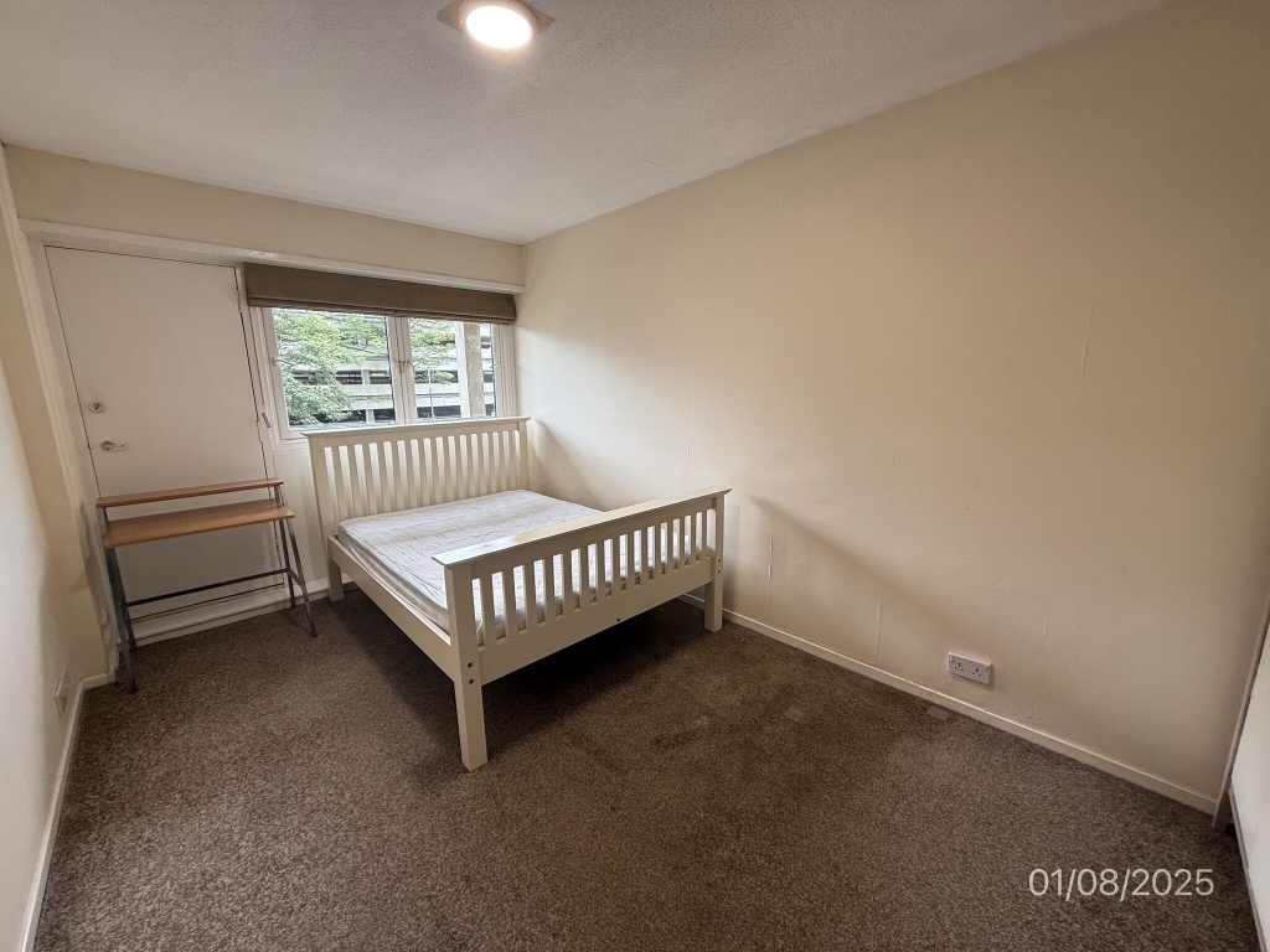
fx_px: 514
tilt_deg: -10.5
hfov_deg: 102.1
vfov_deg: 85.7
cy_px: 476
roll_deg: +0.6
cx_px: 635
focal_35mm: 14
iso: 80
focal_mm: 2.22
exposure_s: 1/99
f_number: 2.2
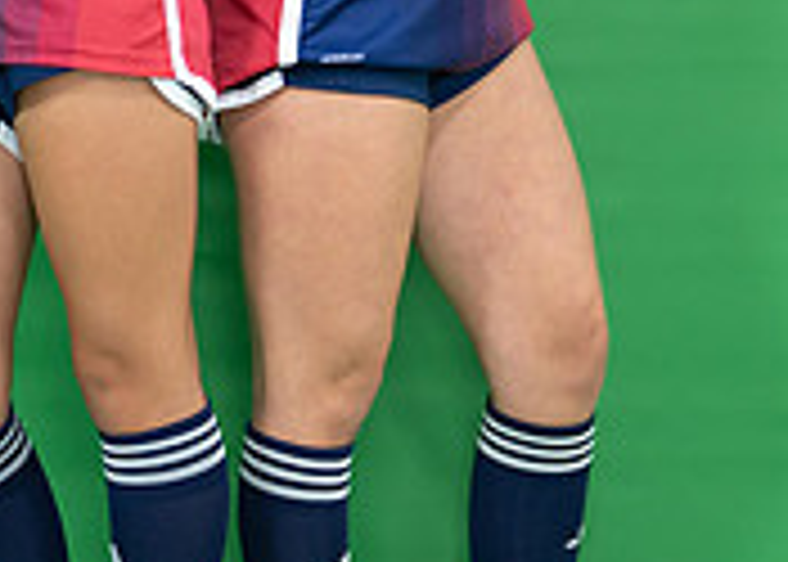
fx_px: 4207
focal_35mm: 188
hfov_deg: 10.7
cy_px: -123
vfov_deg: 7.6
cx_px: 225
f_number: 1.2
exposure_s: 1/500
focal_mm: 50
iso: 400
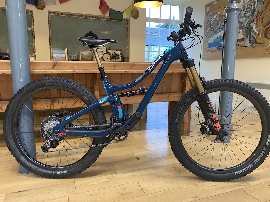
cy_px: 101
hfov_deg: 67.3
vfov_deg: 53.1
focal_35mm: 26
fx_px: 203
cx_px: 135
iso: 32
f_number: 1.8
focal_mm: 4.25
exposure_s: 1/25
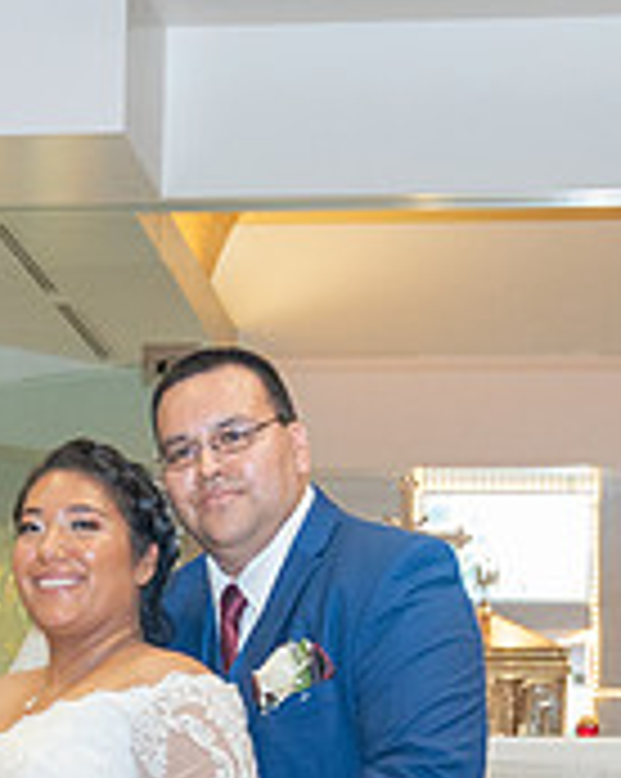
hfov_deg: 12.2
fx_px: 2900
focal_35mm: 126
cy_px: 1035
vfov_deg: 14.6
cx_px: 109
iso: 2500
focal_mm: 30.5
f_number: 4
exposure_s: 1/160
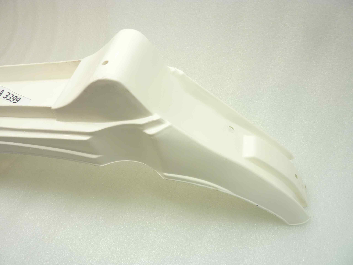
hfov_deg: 69.4
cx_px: 176
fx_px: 255
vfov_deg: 54.9
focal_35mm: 25
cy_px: 132
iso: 80
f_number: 3.3
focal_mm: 4.1
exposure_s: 1/20
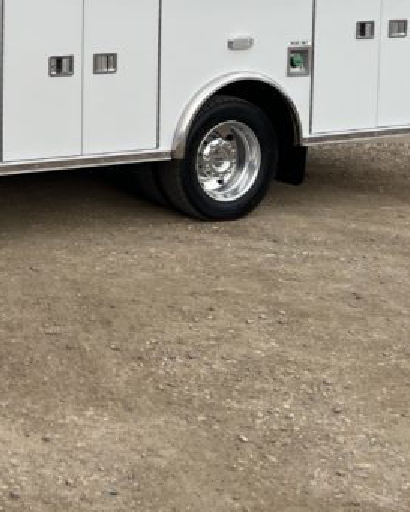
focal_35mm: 67
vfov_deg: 27.0
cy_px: 20
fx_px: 1016
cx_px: -146
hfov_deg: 20.5
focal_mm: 5.7
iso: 50
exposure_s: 1/1266
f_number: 1.5
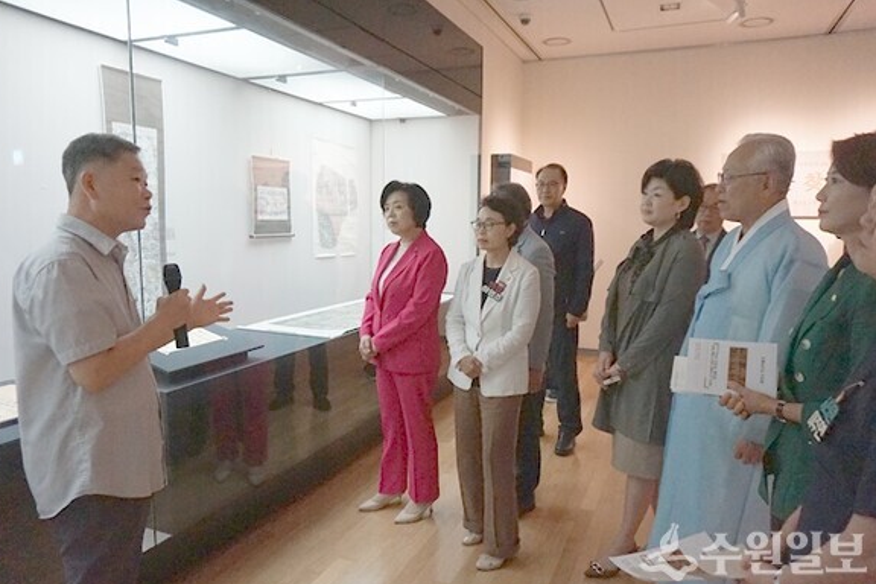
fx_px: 608
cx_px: 433
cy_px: 301
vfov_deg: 51.3
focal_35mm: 25
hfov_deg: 71.5
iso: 3200
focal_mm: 16
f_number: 3.5
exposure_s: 1/125
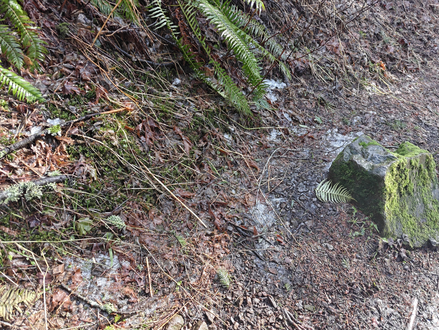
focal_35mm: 23
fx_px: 292
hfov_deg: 73.9
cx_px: 220
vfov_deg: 58.9
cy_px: 165
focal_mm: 6.06
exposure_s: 1/333
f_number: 1.6
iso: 500
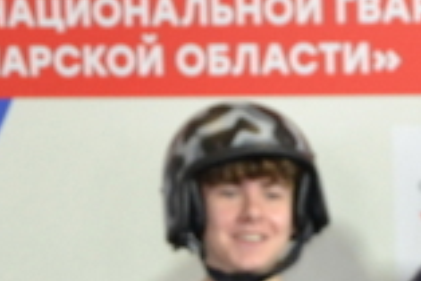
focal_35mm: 186
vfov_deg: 7.2
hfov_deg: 10.4
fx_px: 2177
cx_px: 756
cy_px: 479
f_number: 4
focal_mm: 26
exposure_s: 1/60
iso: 1600
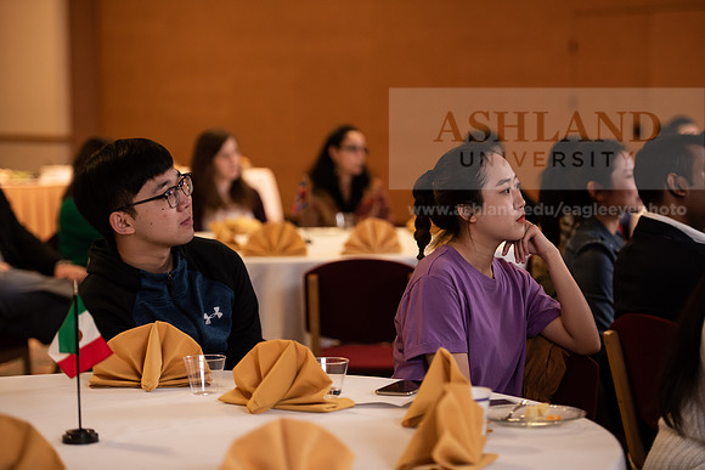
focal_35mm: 100
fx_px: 1959
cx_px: 352
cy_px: 235
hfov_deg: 20.4
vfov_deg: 13.7
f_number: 3.2
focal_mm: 100
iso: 1250
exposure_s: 1/200
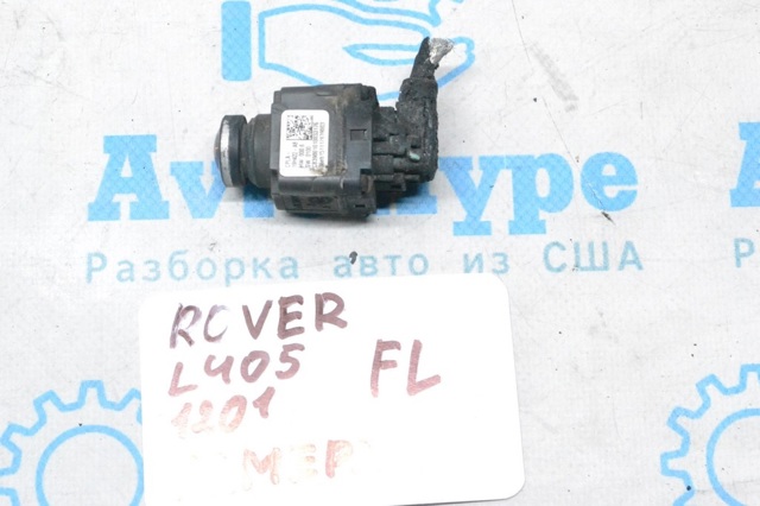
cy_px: 253
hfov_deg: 24.6
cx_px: 380
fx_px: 1741
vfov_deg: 16.5
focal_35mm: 82
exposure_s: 1/160
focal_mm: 55
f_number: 9
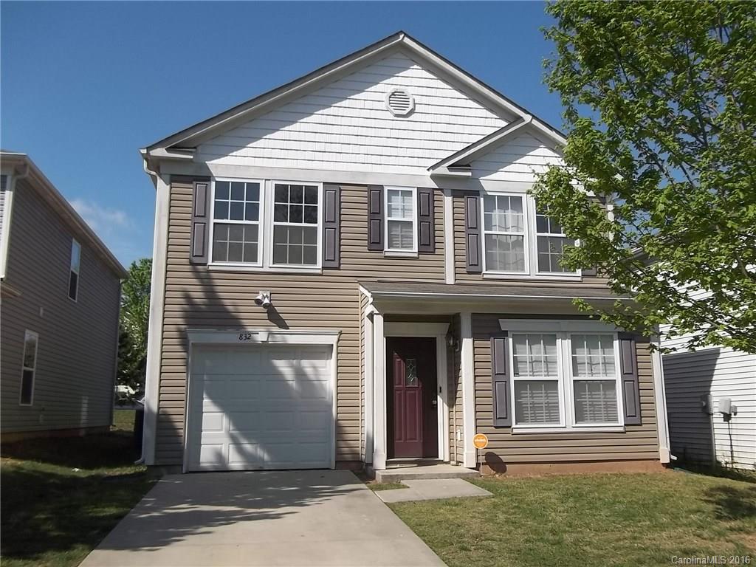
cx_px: 378
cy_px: 284
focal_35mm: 32
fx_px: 699
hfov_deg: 56.8
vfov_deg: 44.2
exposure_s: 1/250
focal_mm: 5.7
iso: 80
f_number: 8.8
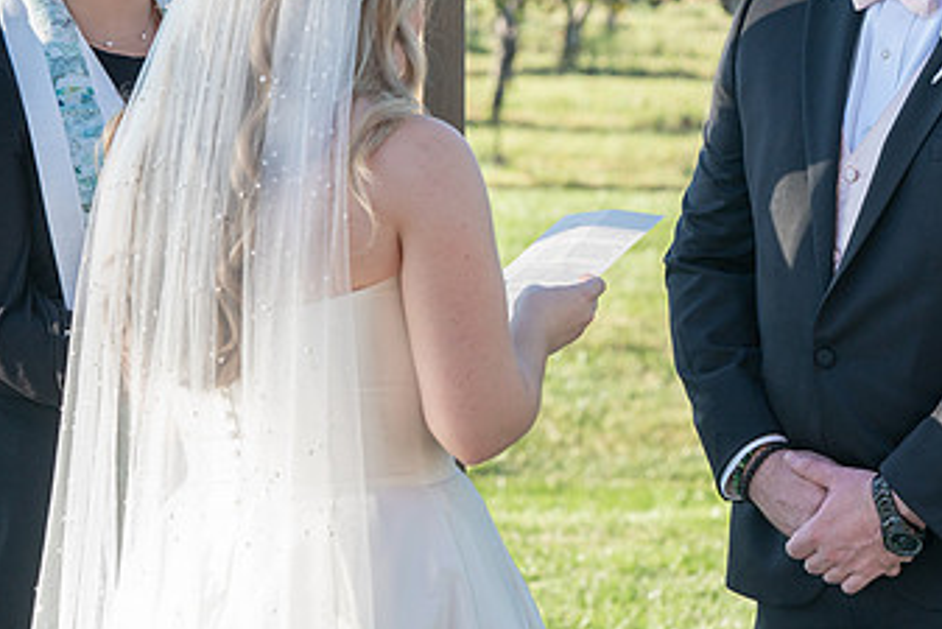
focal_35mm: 171
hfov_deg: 12.0
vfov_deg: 8.0
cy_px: 145
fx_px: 4476
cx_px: 678
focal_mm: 92
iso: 500
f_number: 5.6
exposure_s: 1/320
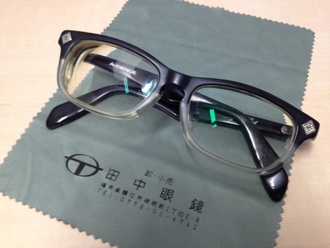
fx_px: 334
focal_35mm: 35
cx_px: 165
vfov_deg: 40.7
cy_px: 124
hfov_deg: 52.6
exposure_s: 1/20
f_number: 2.4
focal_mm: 4.28
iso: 80
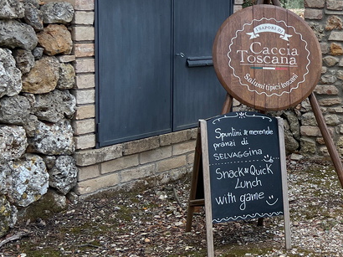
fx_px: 634
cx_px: 396
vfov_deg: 22.9
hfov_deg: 27.2
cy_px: 111
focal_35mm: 64
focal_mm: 5.7
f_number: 1.5
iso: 50
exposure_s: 1/621
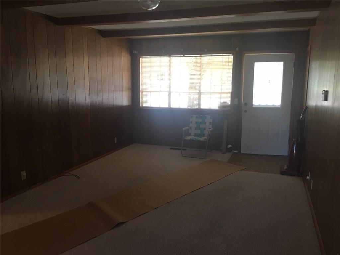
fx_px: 285
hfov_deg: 61.7
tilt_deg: -9.0
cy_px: 128
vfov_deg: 48.2
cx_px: 170
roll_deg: -0.8
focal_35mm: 29
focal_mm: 4.15
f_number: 2.2
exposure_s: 1/30
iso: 64
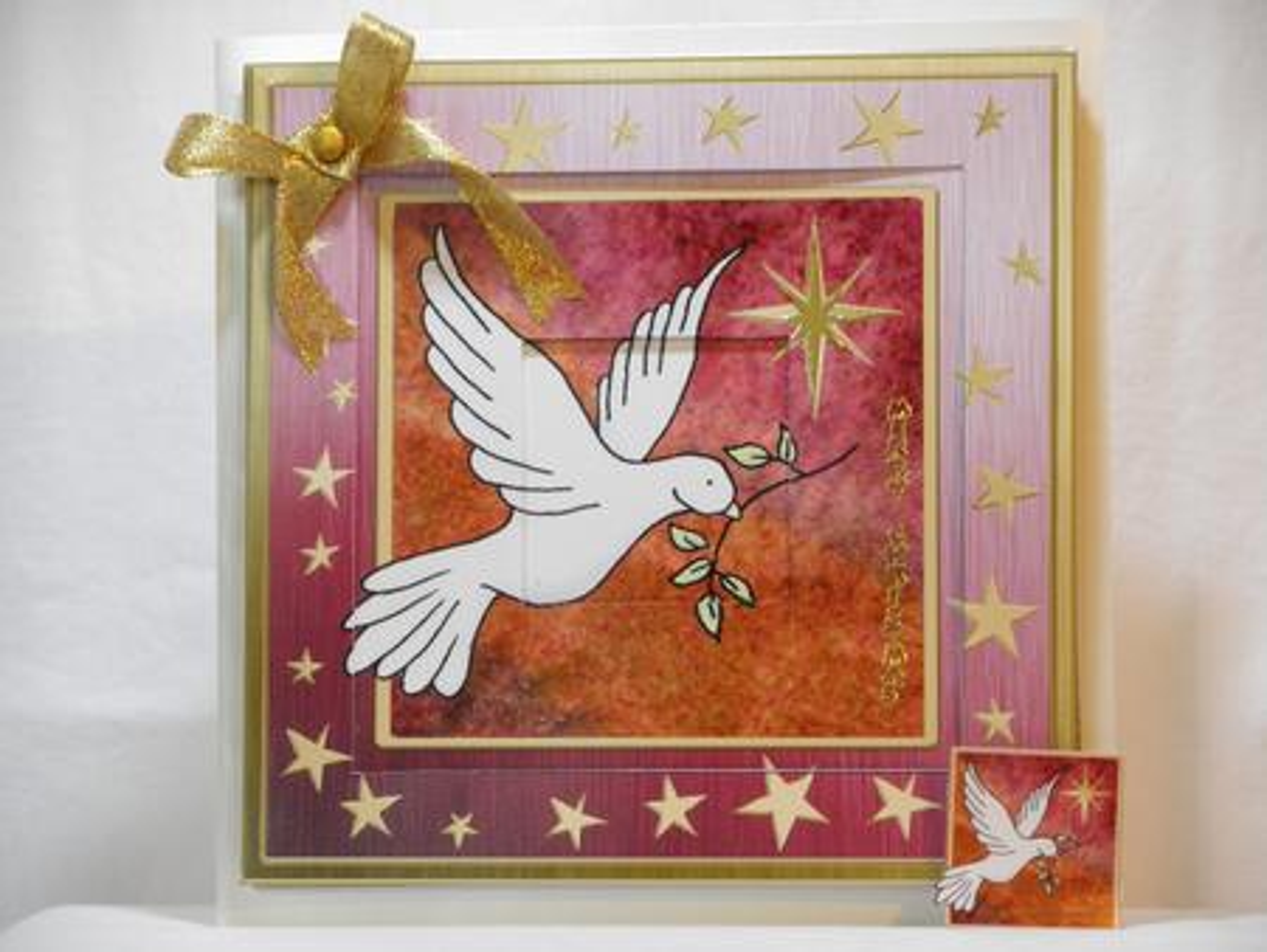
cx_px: 634
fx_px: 4944
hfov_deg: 14.6
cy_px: 476
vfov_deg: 11.0
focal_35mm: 135
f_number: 4.8
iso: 200
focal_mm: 23.8
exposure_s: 1/8
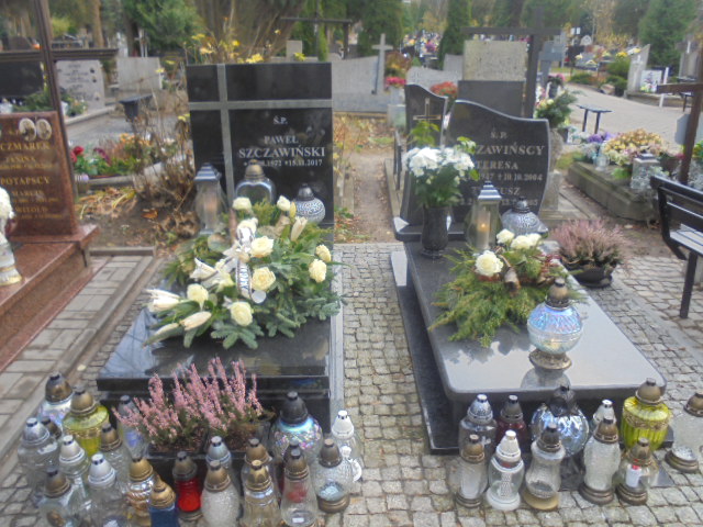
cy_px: 264
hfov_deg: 61.7
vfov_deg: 48.2
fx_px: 589
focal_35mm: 29
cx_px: 352
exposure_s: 1/30
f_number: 3.7
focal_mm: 5.3
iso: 100
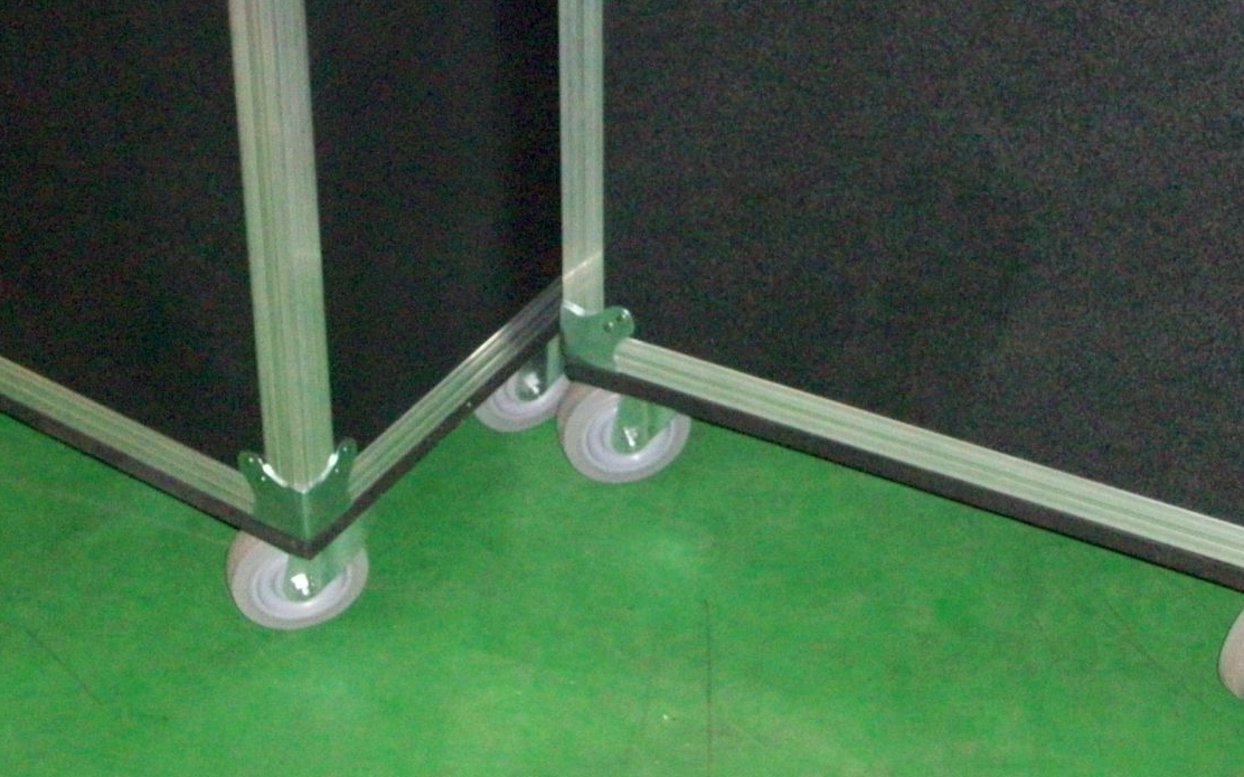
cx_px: 666
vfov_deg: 15.6
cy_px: -29
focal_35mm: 82
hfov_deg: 25.2
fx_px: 2780
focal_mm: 7.1
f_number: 3.2
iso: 320
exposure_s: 1/65.1
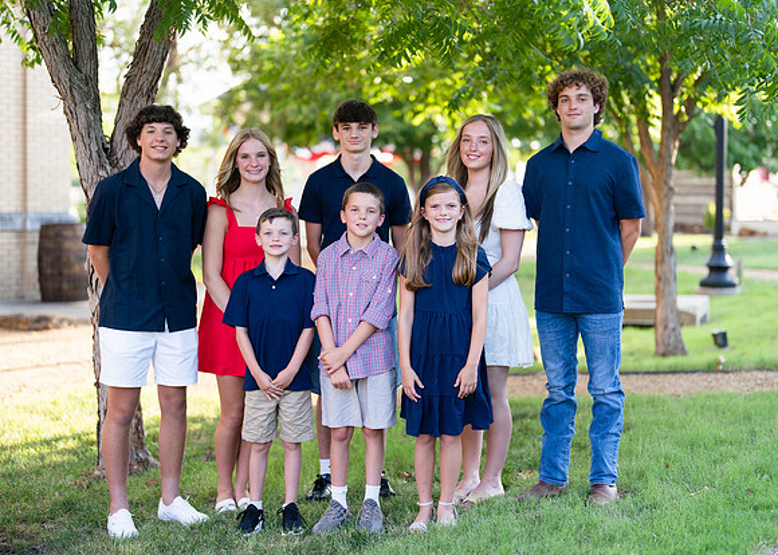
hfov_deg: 34.7
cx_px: 397
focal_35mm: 56
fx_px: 1246
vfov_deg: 25.1
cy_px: 256
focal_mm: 50
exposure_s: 1/1000
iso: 200
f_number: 1.2
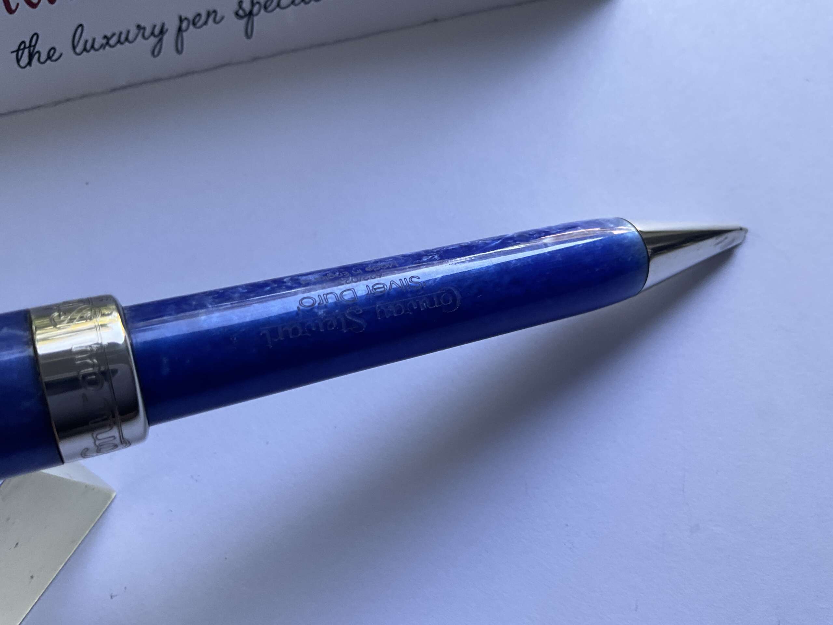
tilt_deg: -69.2
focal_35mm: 29
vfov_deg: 48.2
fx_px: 698
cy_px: 312
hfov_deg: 61.7
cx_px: 416
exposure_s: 1/122
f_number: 1.8
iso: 50
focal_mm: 3
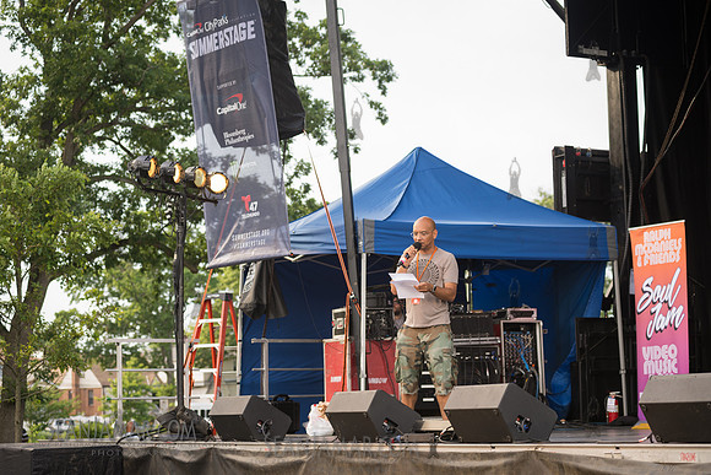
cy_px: 238
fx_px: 1699
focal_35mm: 86
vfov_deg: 15.9
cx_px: 356
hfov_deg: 23.6
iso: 160
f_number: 5
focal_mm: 86
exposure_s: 1/80
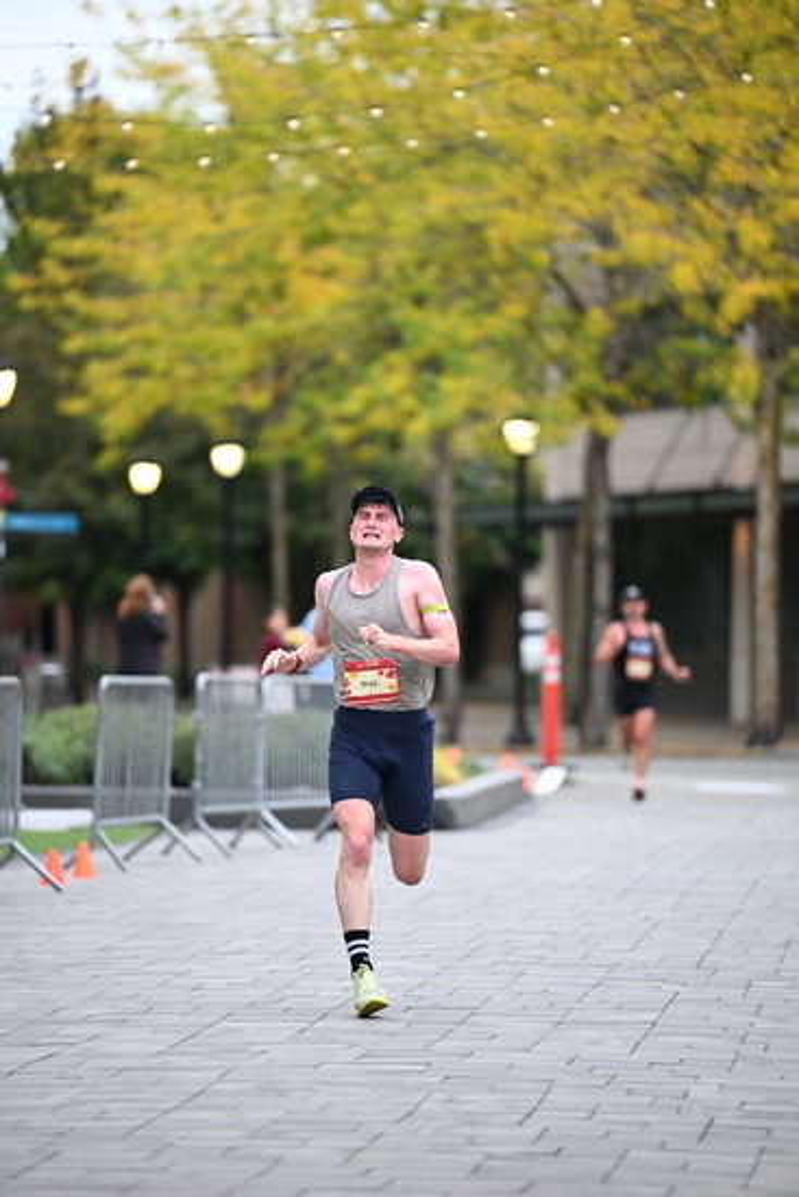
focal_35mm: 200
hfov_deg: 6.9
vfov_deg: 10.3
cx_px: 400
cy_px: 598
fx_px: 6654
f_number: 2.8
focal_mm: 200
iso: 1600
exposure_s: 1/800
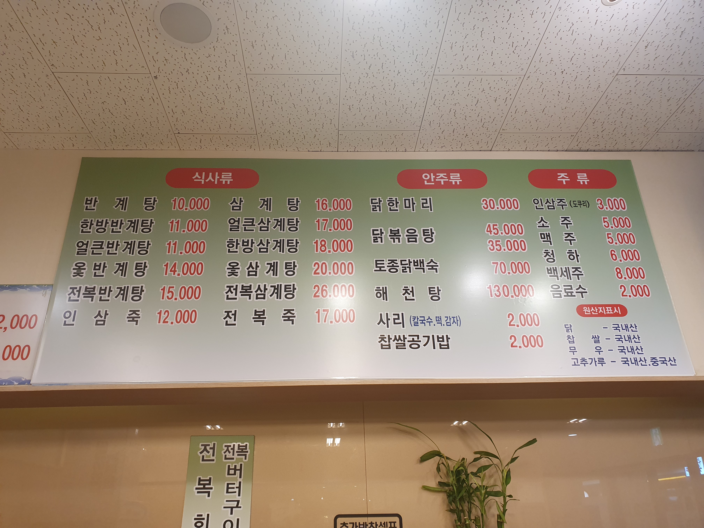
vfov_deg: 53.1
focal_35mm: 26
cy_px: 264
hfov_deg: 67.3
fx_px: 529
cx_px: 352
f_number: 2.4
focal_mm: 4.32
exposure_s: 1/40
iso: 200
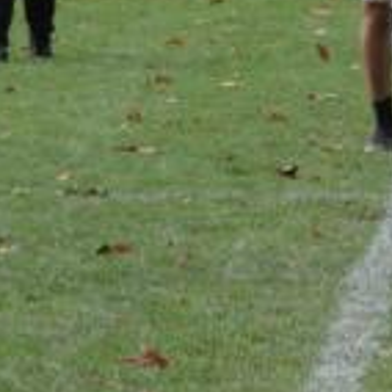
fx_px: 9305
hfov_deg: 2.4
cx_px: 453
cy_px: -130
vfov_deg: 2.4
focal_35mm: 726
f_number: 5.6
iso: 800
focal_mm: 105
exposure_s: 1/500
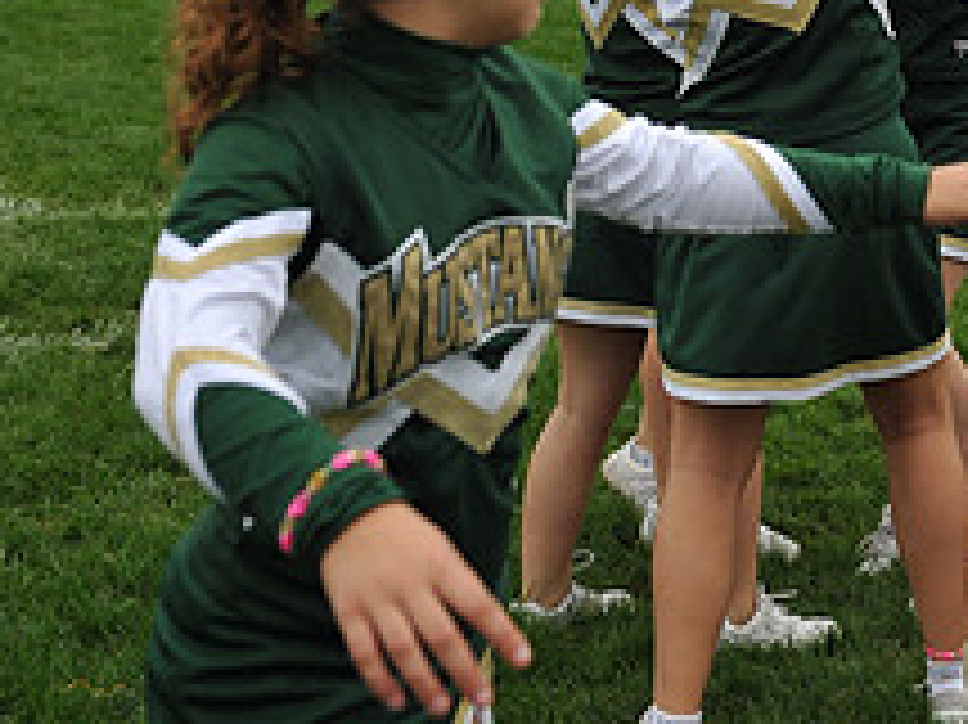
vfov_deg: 13.0
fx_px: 3046
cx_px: 860
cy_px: -310
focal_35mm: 109
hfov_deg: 17.8
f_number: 4
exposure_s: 1/2000
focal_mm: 42
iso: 800
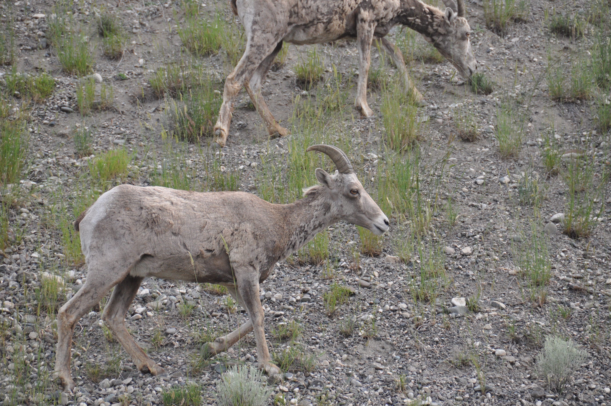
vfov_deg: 4.6
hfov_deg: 6.9
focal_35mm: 300
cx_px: 306
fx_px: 5085
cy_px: 203
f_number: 5.6
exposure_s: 1/1250
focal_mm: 200
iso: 800
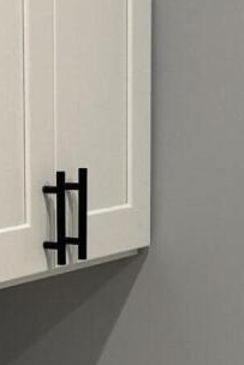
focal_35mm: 164
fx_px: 1665
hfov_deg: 8.4
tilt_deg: -9.9
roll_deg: +1.8
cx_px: 69
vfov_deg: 12.3
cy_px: 389
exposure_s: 1/60
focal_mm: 6.76
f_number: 1.78
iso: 160
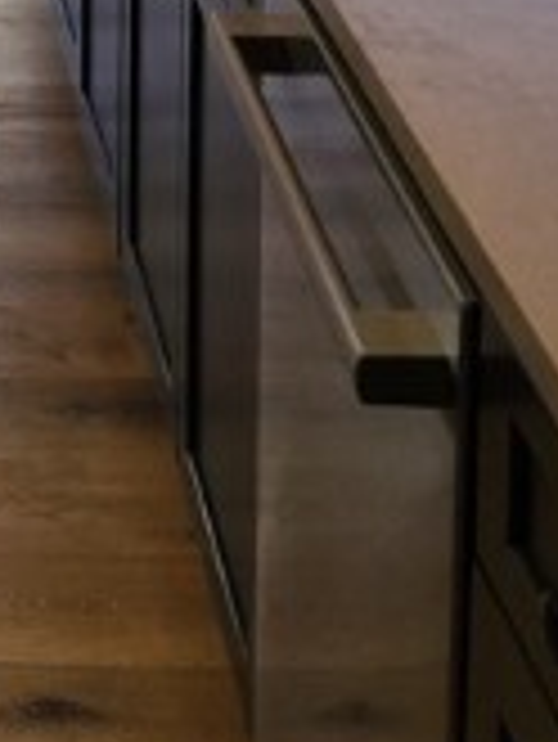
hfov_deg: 13.1
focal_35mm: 107
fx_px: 2297
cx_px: -279
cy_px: -418
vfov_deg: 16.5
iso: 80
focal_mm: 5.4
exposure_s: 1/180
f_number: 1.8
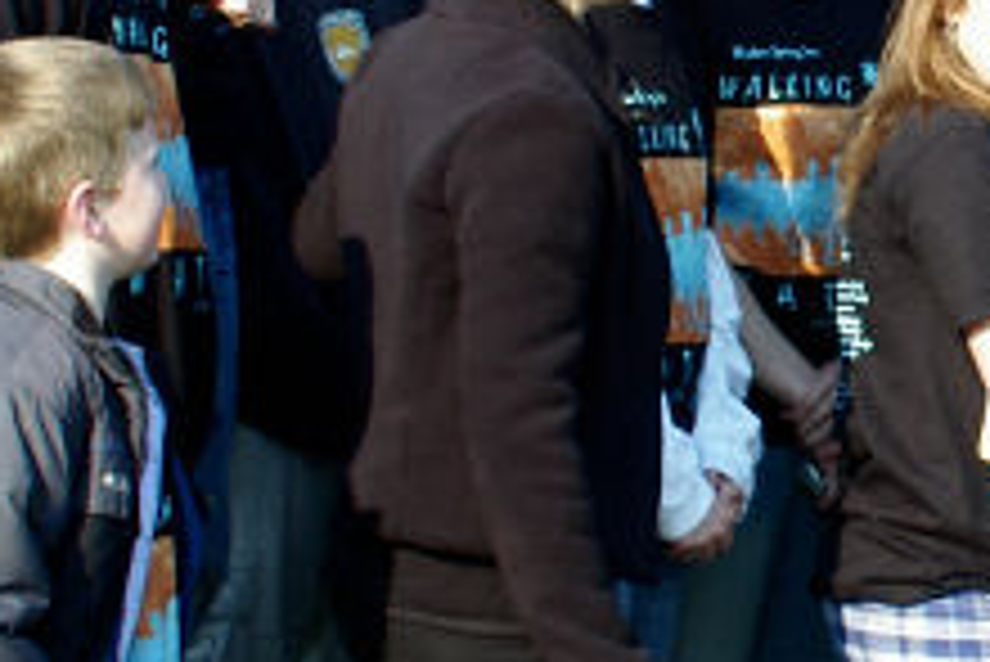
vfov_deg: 8.5
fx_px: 4458
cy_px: 149
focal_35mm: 162
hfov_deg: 12.4
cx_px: 1170
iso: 200
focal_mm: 28
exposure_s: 1/250
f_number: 6.7
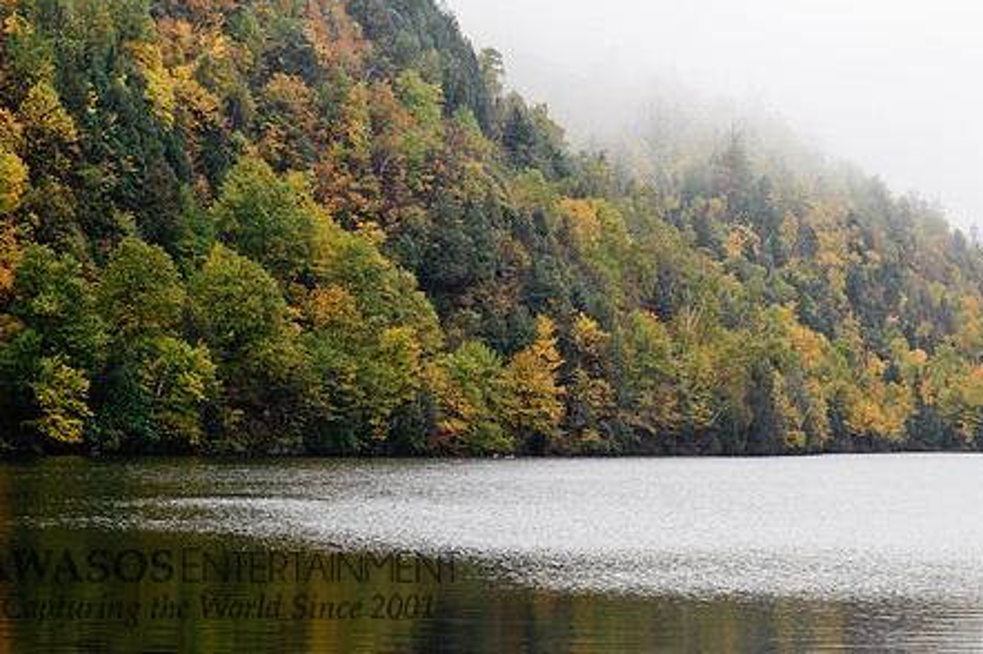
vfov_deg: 13.0
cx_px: 574
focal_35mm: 105
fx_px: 2865
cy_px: 229
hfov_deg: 19.5
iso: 200
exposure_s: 1/3
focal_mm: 80
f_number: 16
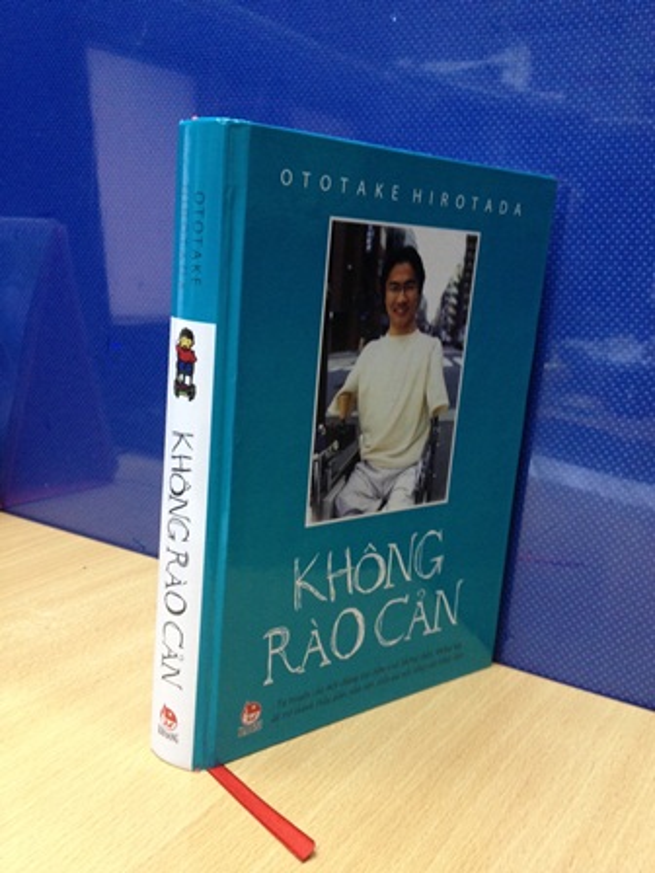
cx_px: 328
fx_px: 883
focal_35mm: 35
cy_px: 436
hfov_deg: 40.7
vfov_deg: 52.6
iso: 125
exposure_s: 1/20
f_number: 2.4
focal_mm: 4.28
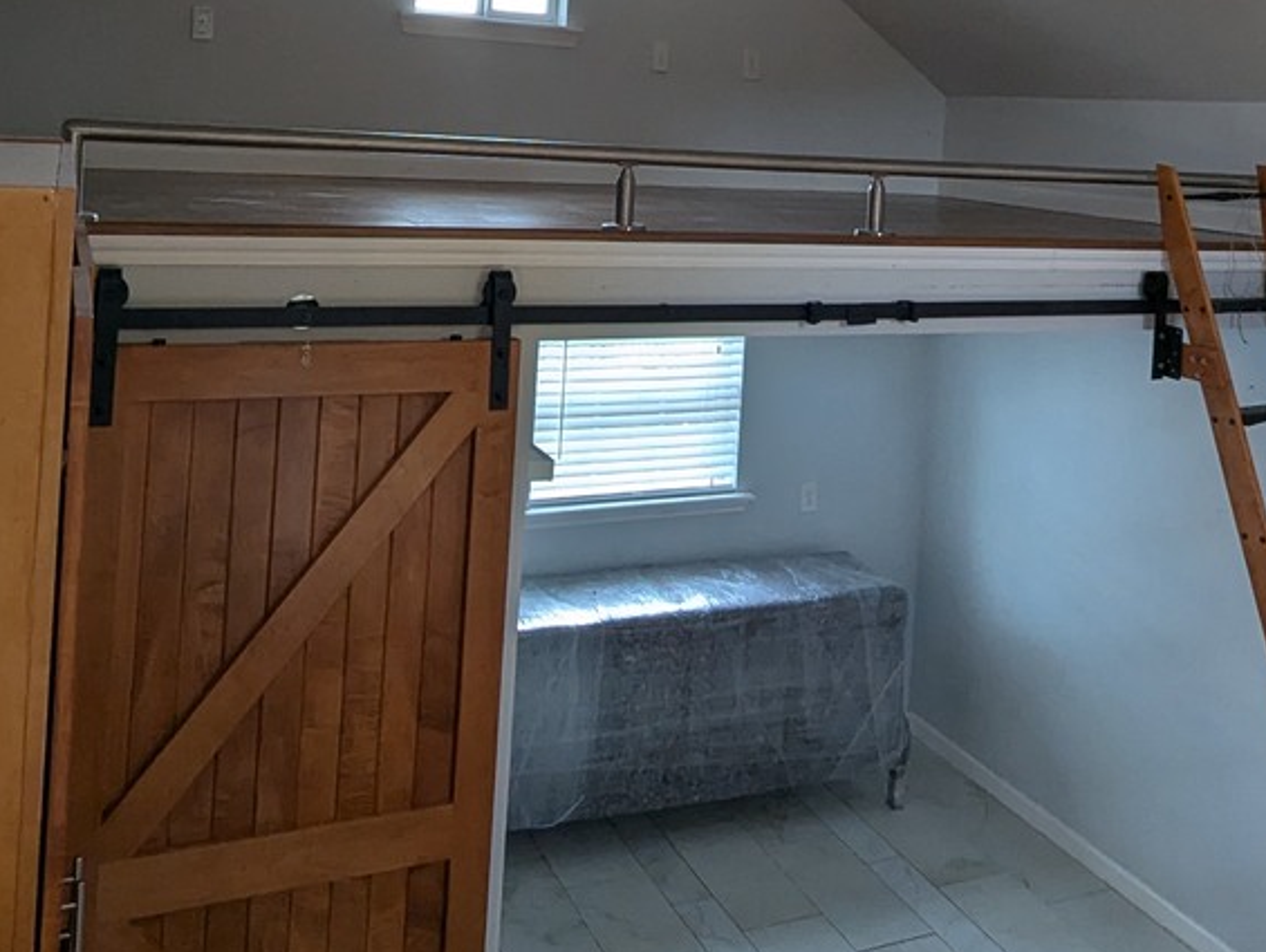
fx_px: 1208
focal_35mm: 33
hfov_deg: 55.3
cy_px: 94
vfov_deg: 39.8
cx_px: 634
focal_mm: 1.95
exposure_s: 1/120
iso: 193
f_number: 2.2
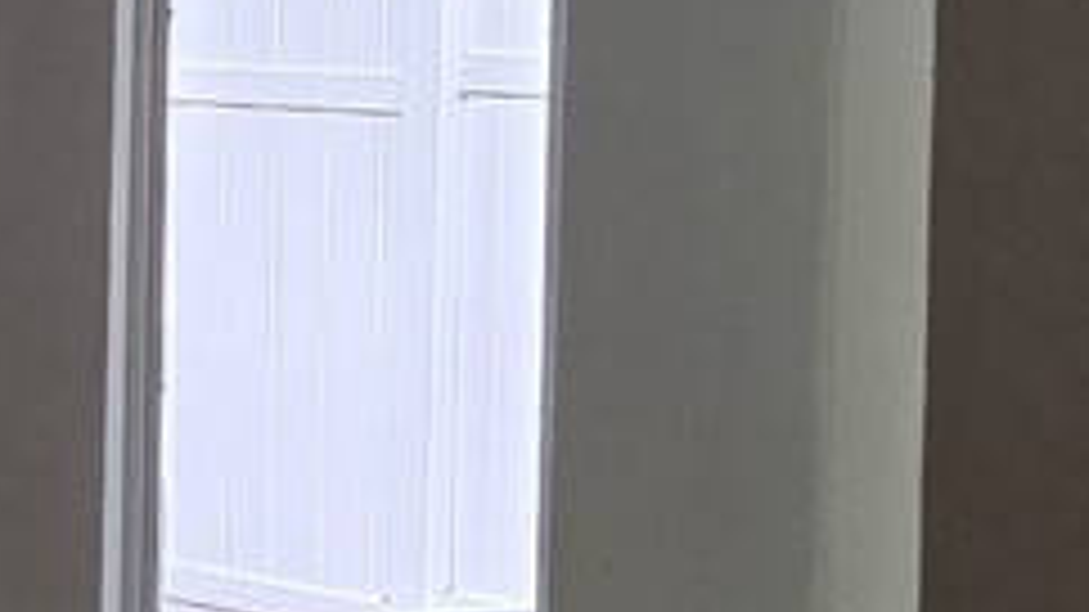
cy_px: 189
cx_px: -108
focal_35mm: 166
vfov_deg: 7.3
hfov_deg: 12.7
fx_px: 4792
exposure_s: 1/182
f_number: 1.8
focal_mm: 5.4
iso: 160
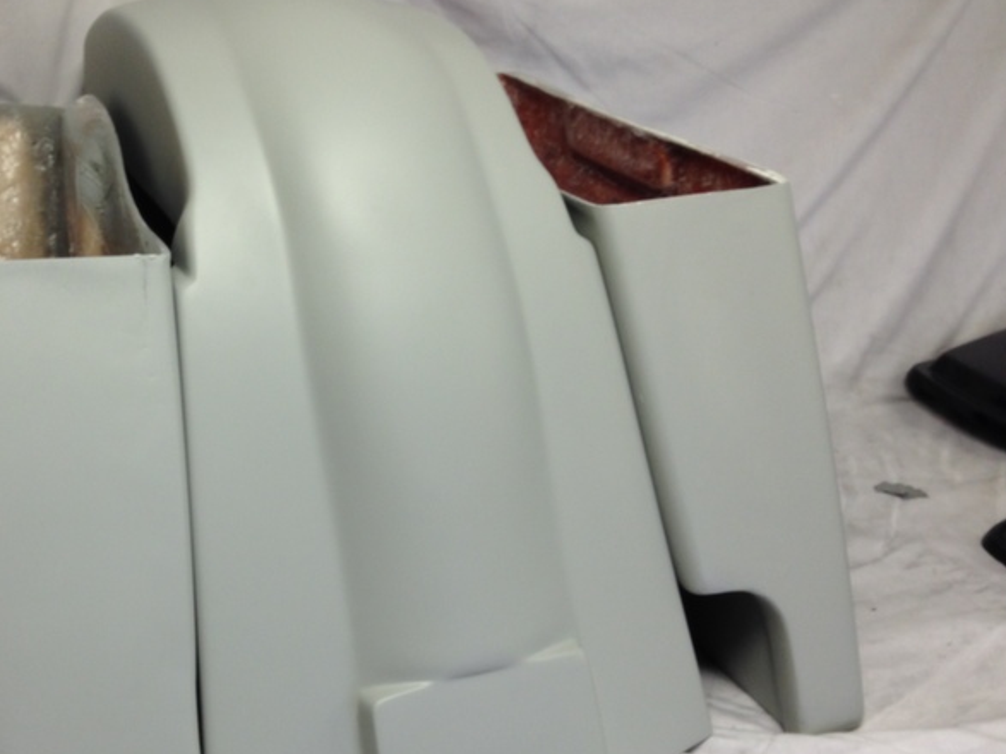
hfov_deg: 41.6
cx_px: 343
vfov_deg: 32.1
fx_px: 1308
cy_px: 451
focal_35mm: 45
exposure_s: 1/30
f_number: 2.4
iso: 64
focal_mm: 4.12
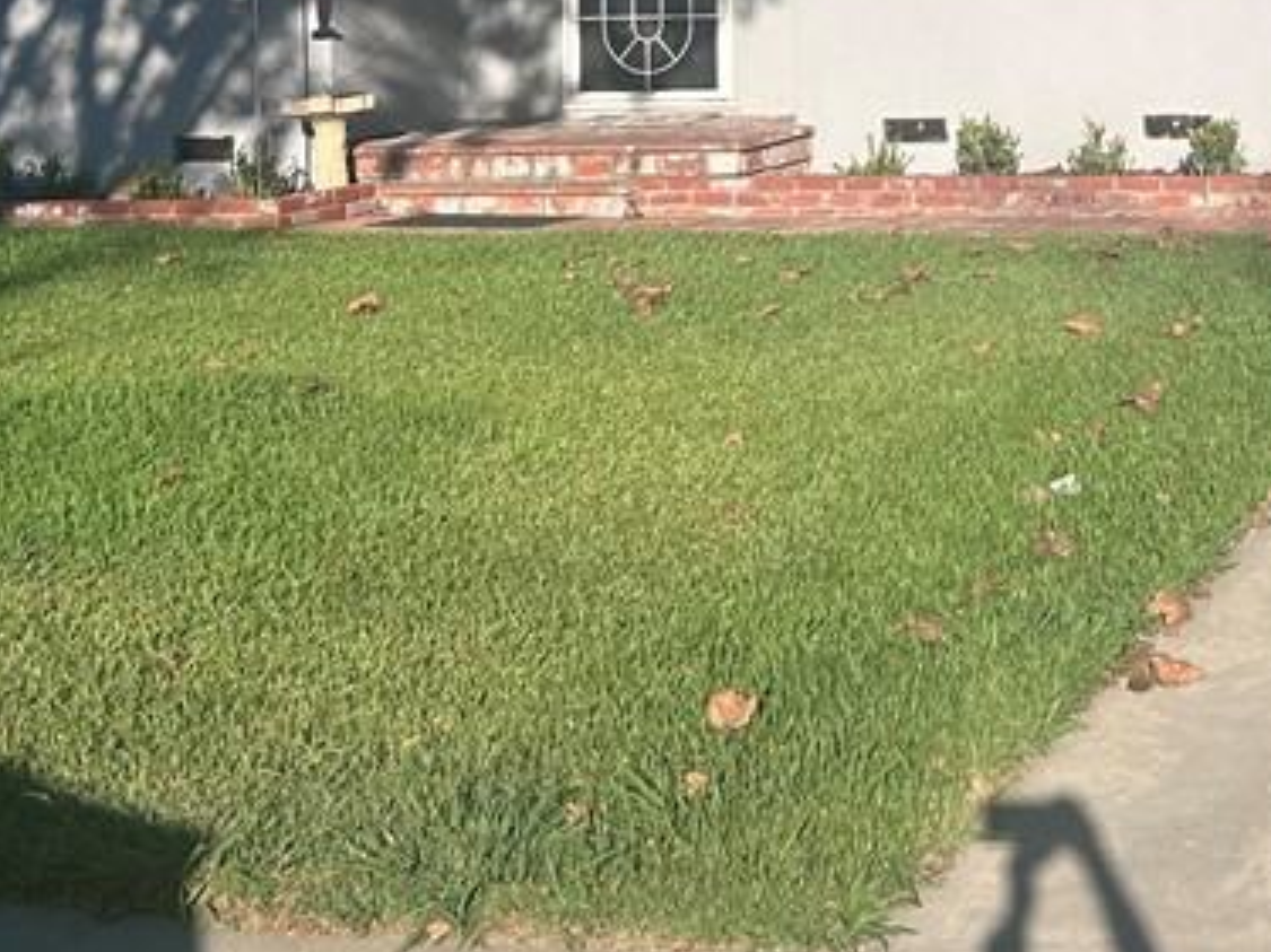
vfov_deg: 19.3
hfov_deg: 26.0
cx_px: 1268
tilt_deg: +1.9
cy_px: -257
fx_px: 2606
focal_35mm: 71
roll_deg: +1.1
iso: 50
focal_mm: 5.7
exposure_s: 1/3831
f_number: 1.5
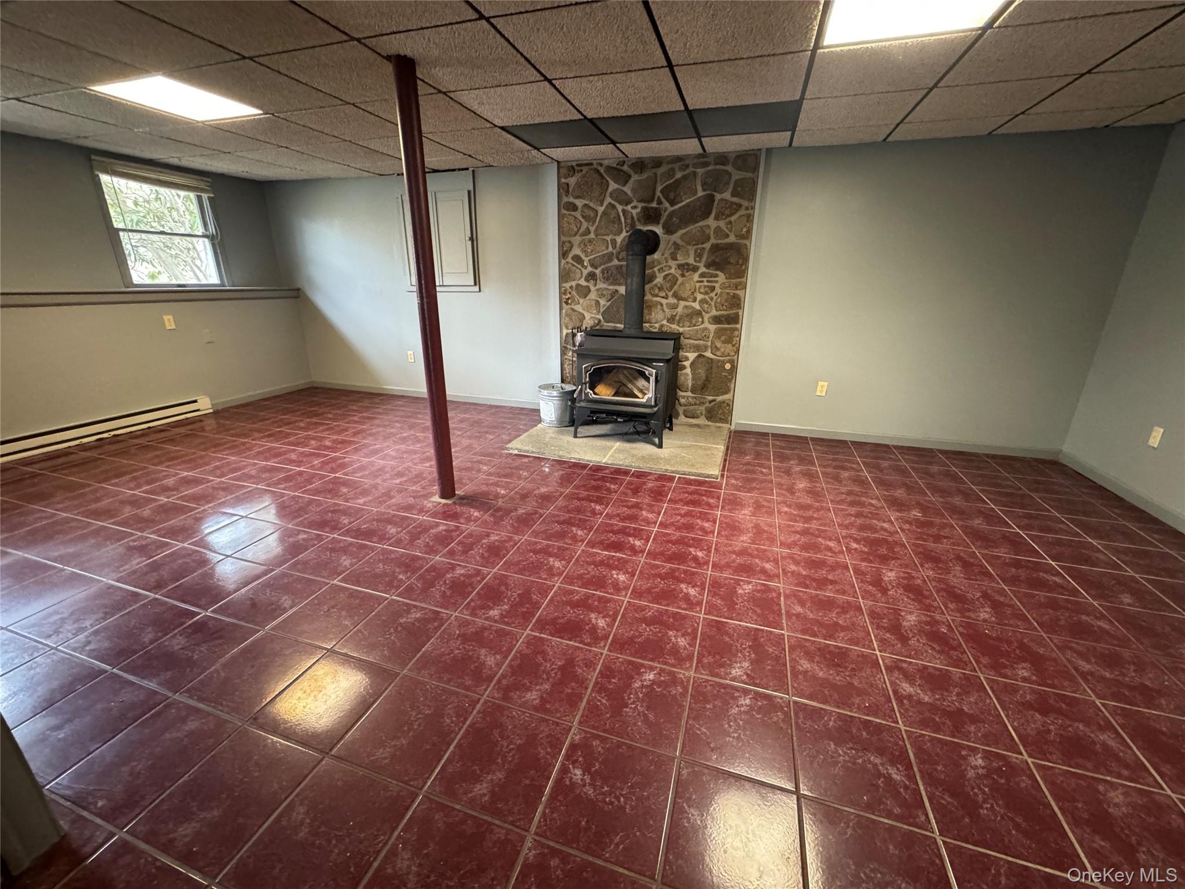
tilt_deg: -20.0
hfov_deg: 102.1
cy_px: 444
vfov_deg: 85.7
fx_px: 479
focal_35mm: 14
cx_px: 592
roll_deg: -1.3
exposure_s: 1/60
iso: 1000
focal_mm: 2.22
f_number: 2.2
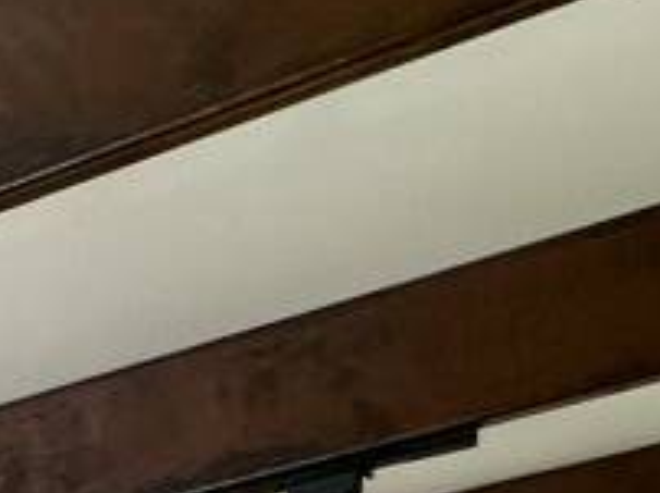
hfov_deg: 11.7
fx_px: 1904
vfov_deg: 10.7
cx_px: -1268
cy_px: 1430
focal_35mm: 100
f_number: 2.2
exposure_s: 1/120
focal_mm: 2.22
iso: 80
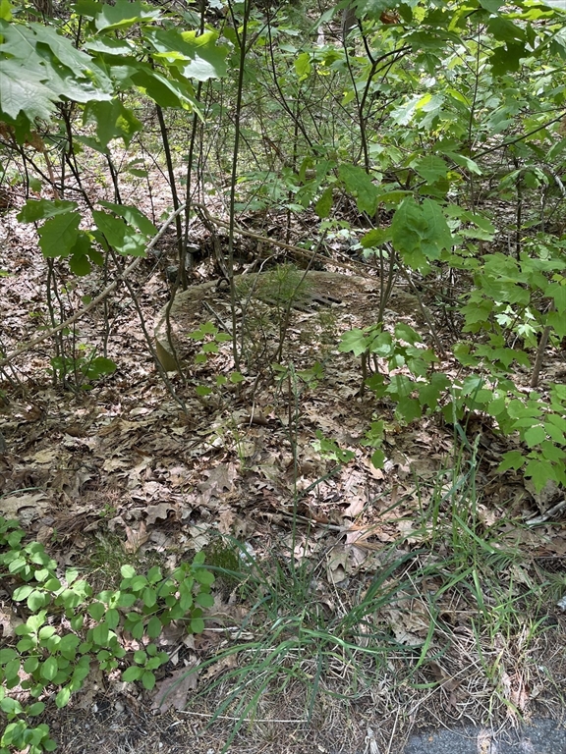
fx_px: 567
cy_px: 377
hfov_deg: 53.1
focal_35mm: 26
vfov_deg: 67.3
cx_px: 283
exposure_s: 1/122
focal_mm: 5.1
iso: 50
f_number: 1.6
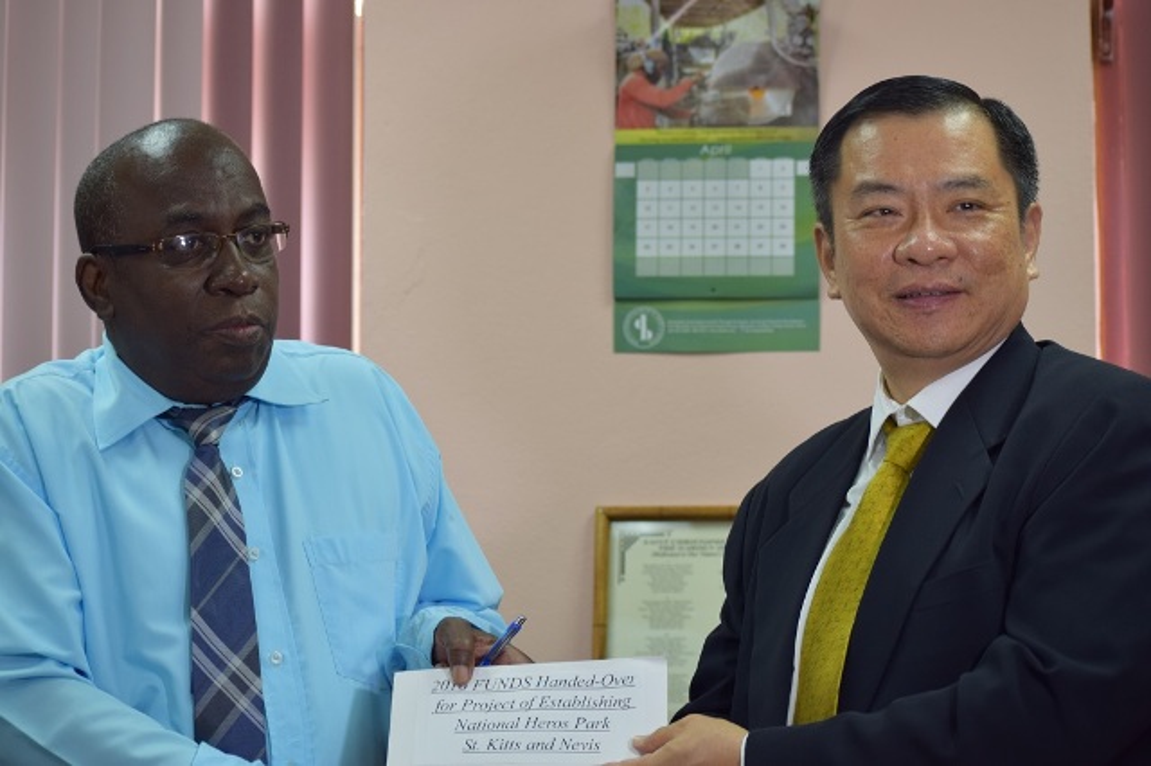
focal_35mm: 82
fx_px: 2636
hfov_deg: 24.6
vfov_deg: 16.5
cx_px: 576
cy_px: 383
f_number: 4
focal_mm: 55
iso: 400
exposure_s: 1/60
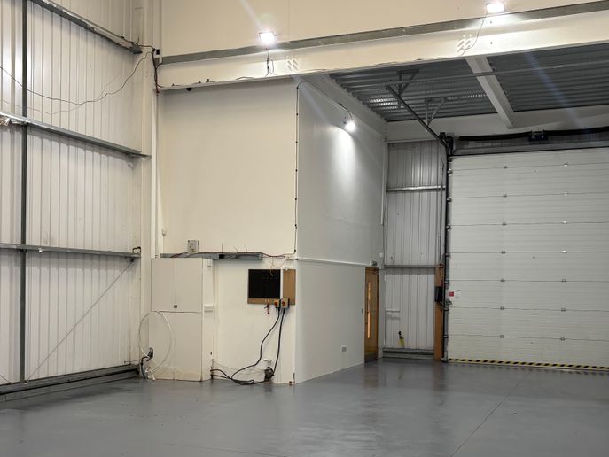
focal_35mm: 42
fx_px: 739
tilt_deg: -1.3
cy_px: 296
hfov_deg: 44.8
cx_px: 293
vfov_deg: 34.1
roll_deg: -0.4
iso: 80
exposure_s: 1/50
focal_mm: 5.96
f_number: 1.6
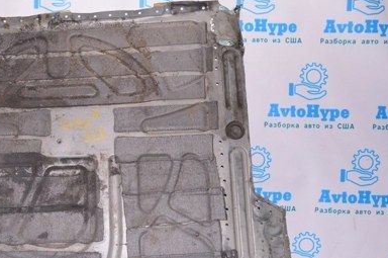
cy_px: 132
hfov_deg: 38.0
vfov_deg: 26.9
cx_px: 70
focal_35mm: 50
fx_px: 538
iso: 1600
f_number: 8
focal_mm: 20
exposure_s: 1/200
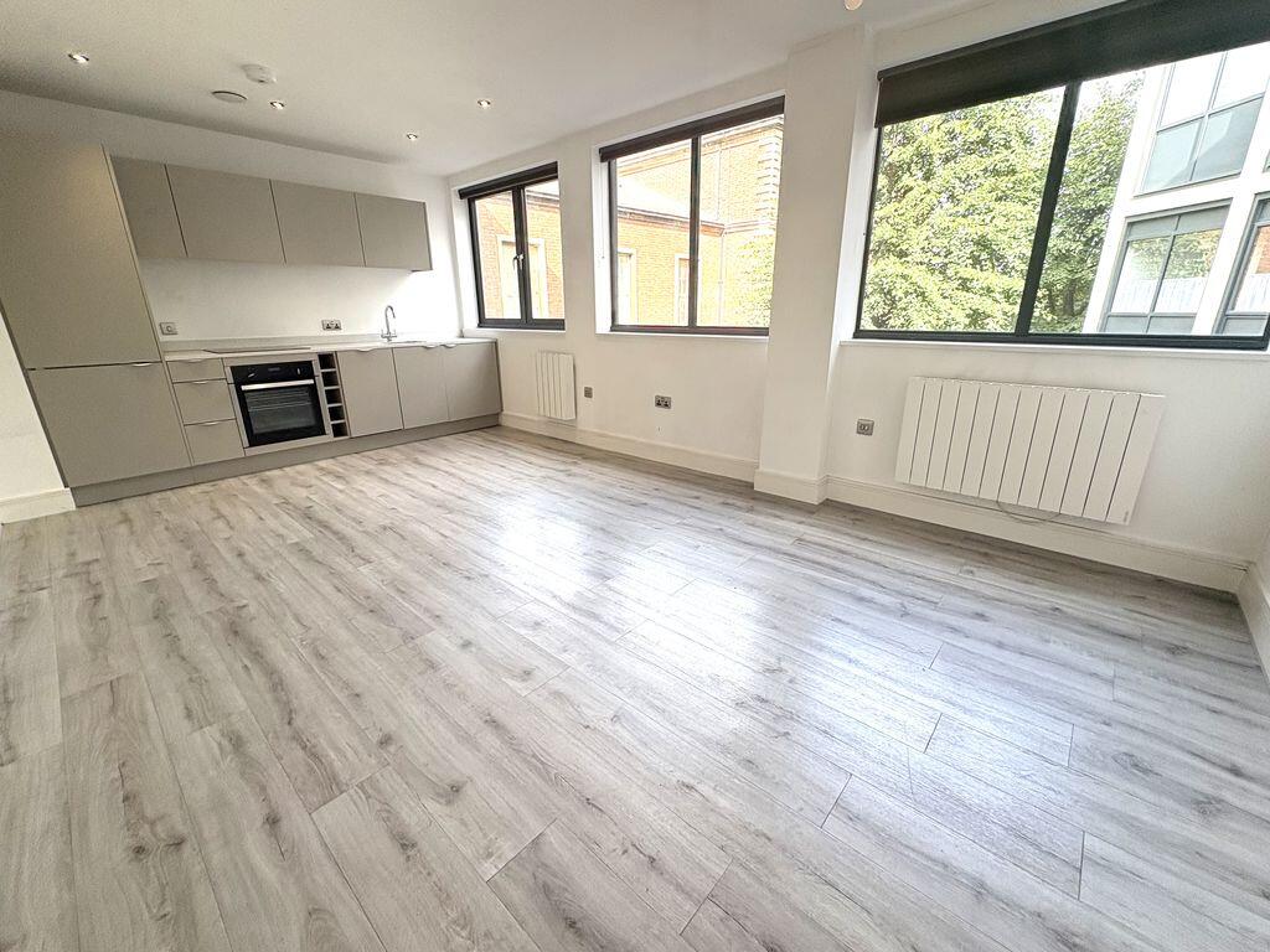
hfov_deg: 102.1
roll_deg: +2.1
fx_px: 514
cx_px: 635
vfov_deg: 85.7
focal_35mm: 14
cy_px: 476
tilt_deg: -17.4
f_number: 2.2
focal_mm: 2.22
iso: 64
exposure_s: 1/127
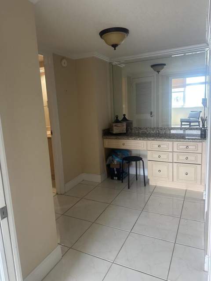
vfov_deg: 71.6
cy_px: 140
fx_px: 195
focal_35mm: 24
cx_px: 106
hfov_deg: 56.8
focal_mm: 6.86
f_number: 1.78
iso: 160
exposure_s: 1/60
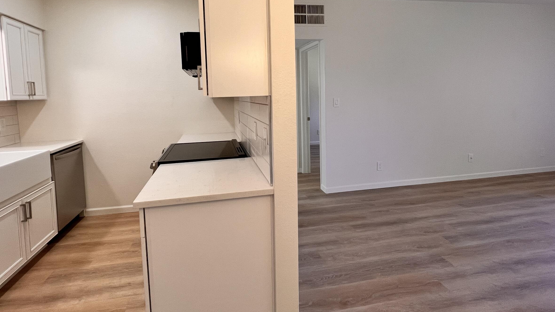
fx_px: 265
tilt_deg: -4.2
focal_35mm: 18
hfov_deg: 92.6
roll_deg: +2.1
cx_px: 266
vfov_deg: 60.1
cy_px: 115
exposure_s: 1/120
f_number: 1.8
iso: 160
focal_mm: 1.57
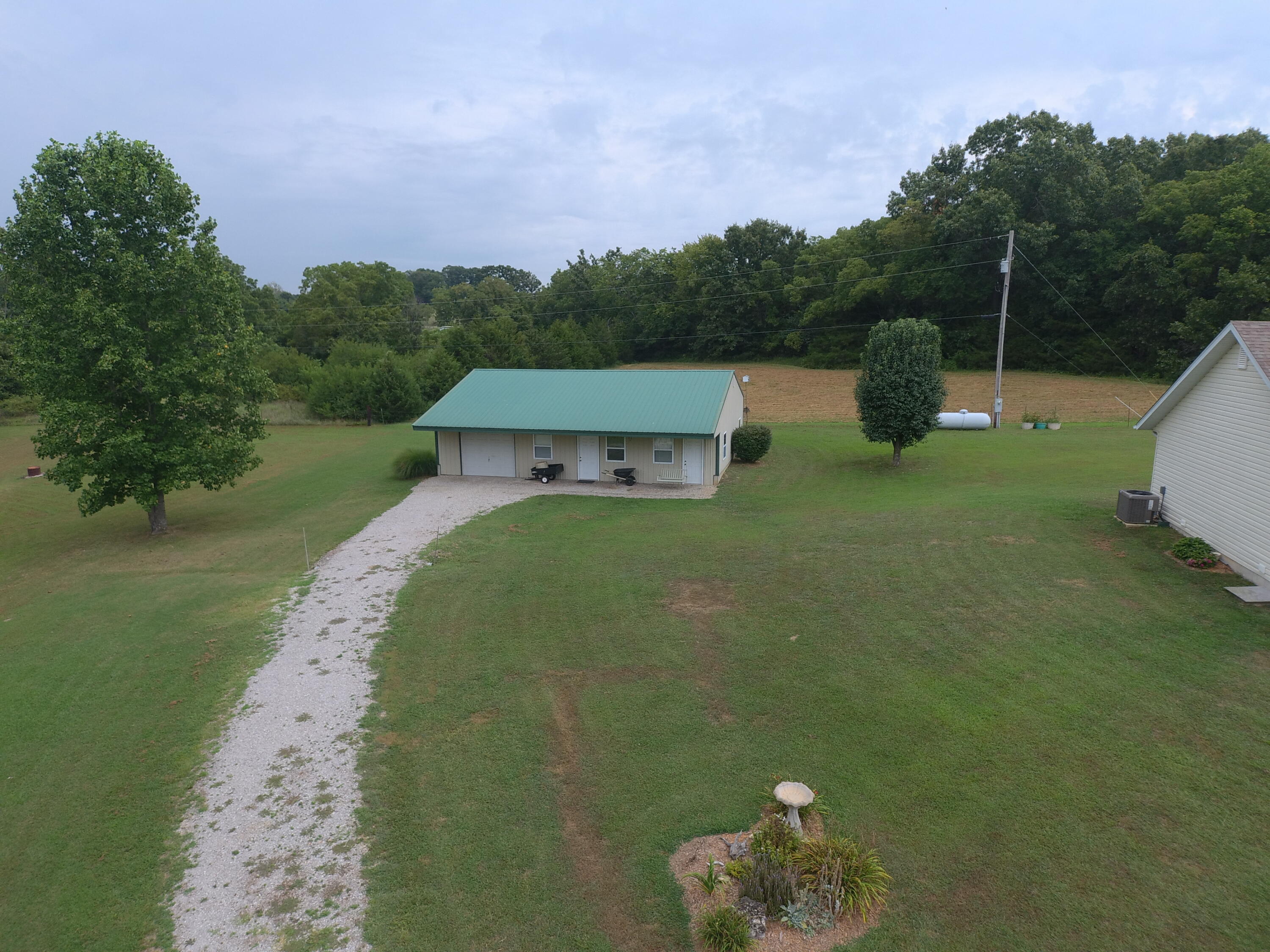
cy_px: 476
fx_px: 624
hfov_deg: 91.0
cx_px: 635
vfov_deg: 74.7
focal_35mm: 17
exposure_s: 1/460
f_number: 2.8
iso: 100
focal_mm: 3.15
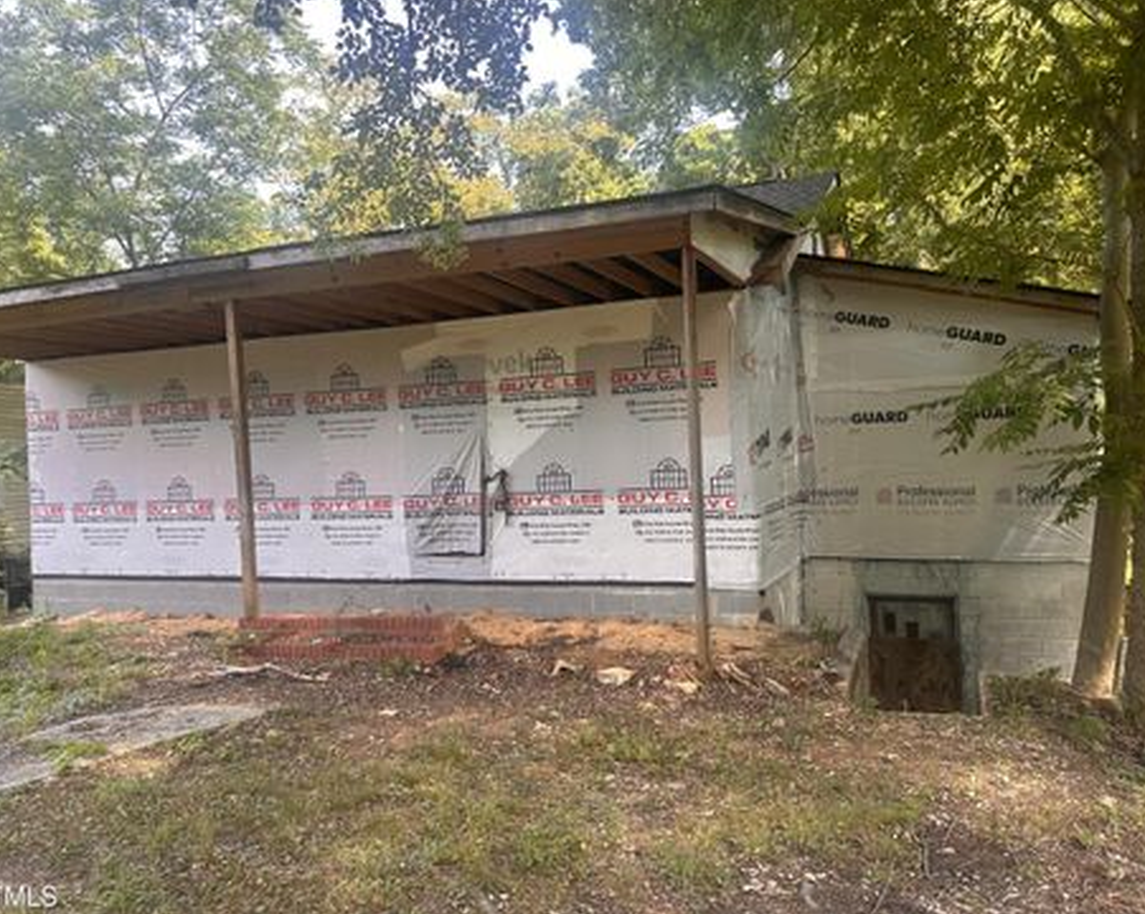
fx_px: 880
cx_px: 619
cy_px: 463
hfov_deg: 66.0
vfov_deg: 54.9
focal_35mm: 26
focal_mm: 6.86
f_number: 1.78
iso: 64
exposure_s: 1/121
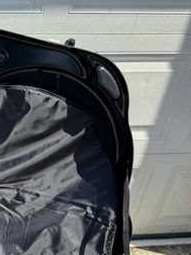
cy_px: 251
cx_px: -46
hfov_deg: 22.0
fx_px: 449
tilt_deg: -43.9
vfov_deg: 29.7
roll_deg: -2.2
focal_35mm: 61
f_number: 1.78
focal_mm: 6.76
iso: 80
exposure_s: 1/1980
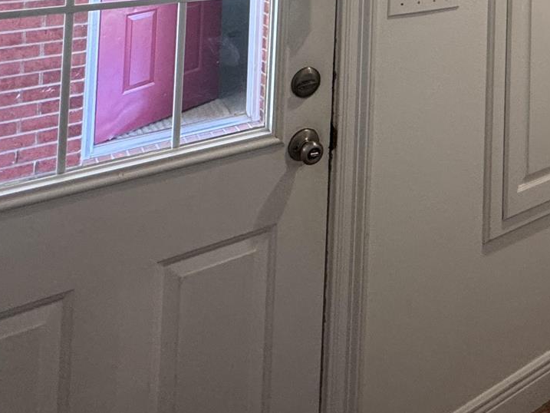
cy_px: -147
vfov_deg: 28.3
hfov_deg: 41.6
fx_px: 636
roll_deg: -1.2
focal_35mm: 40
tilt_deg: +2.0
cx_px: 529
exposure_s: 1/60
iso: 200
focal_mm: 2.22
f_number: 2.2
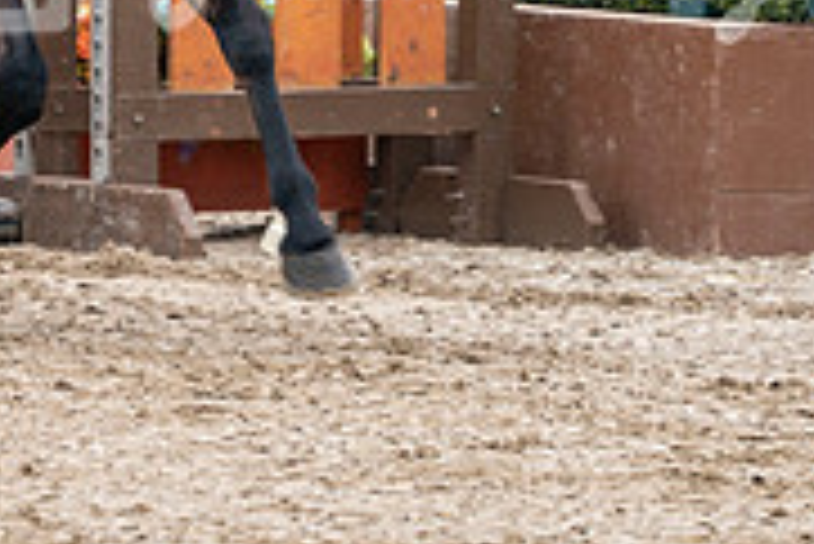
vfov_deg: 1.5
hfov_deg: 2.2
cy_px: -308
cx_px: 63
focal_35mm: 922
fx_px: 20864
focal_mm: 288
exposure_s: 1/320
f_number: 5.6
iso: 250
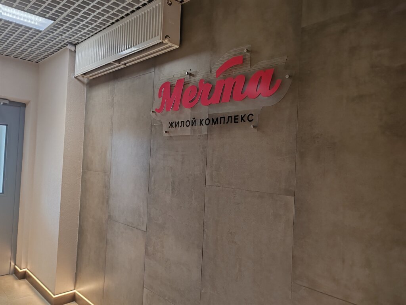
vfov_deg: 51.4
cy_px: 152
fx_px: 317
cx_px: 203
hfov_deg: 65.3
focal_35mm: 27
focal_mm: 6.12
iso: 640
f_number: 13
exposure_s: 1/100
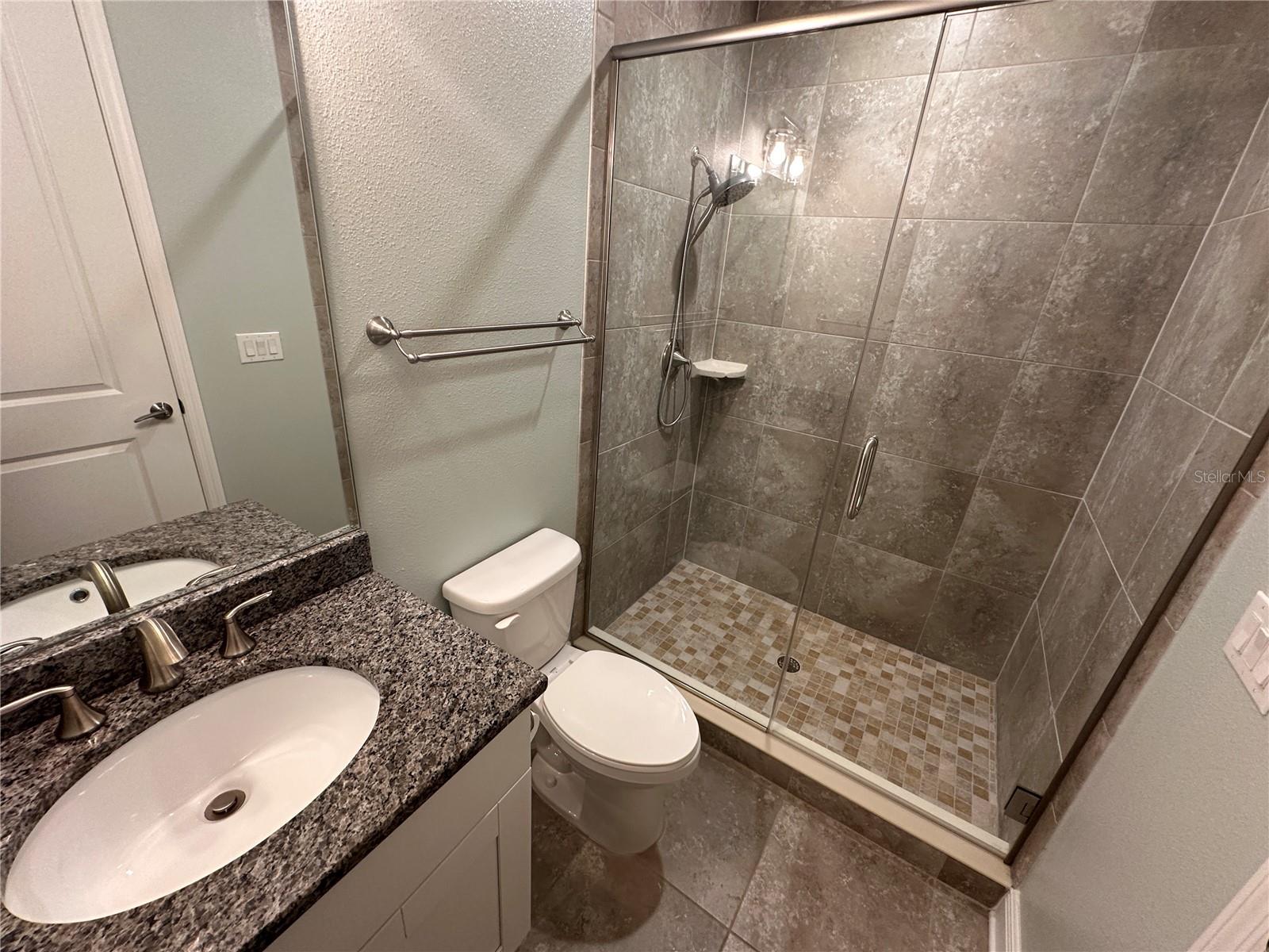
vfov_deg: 85.7
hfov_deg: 102.1
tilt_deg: -21.9
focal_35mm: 14
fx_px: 513
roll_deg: -4.9
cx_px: 634
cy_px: 476
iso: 250
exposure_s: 1/60
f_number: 2.2
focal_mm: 2.22
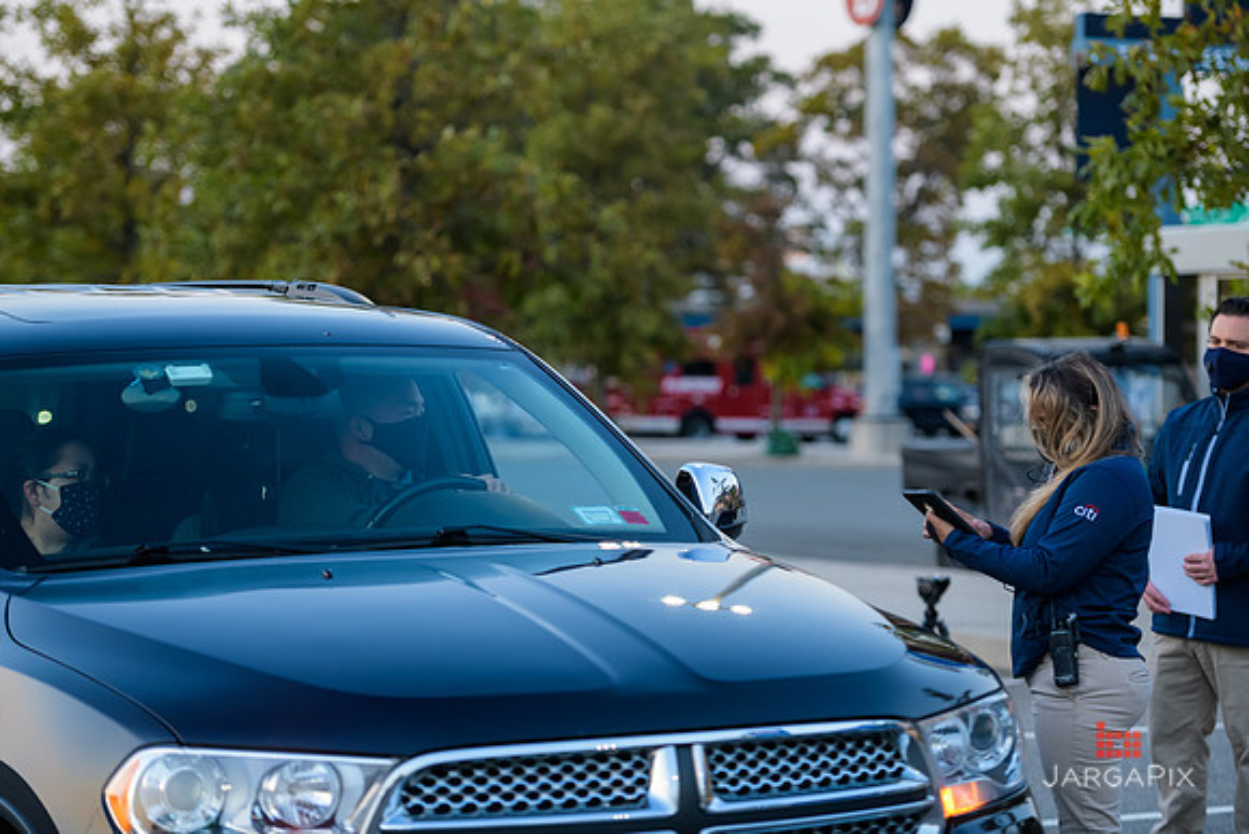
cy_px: 417
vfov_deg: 13.0
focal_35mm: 105
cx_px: 624
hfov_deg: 19.5
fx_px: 3644
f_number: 3.2
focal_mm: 105
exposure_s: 1/200
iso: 1000
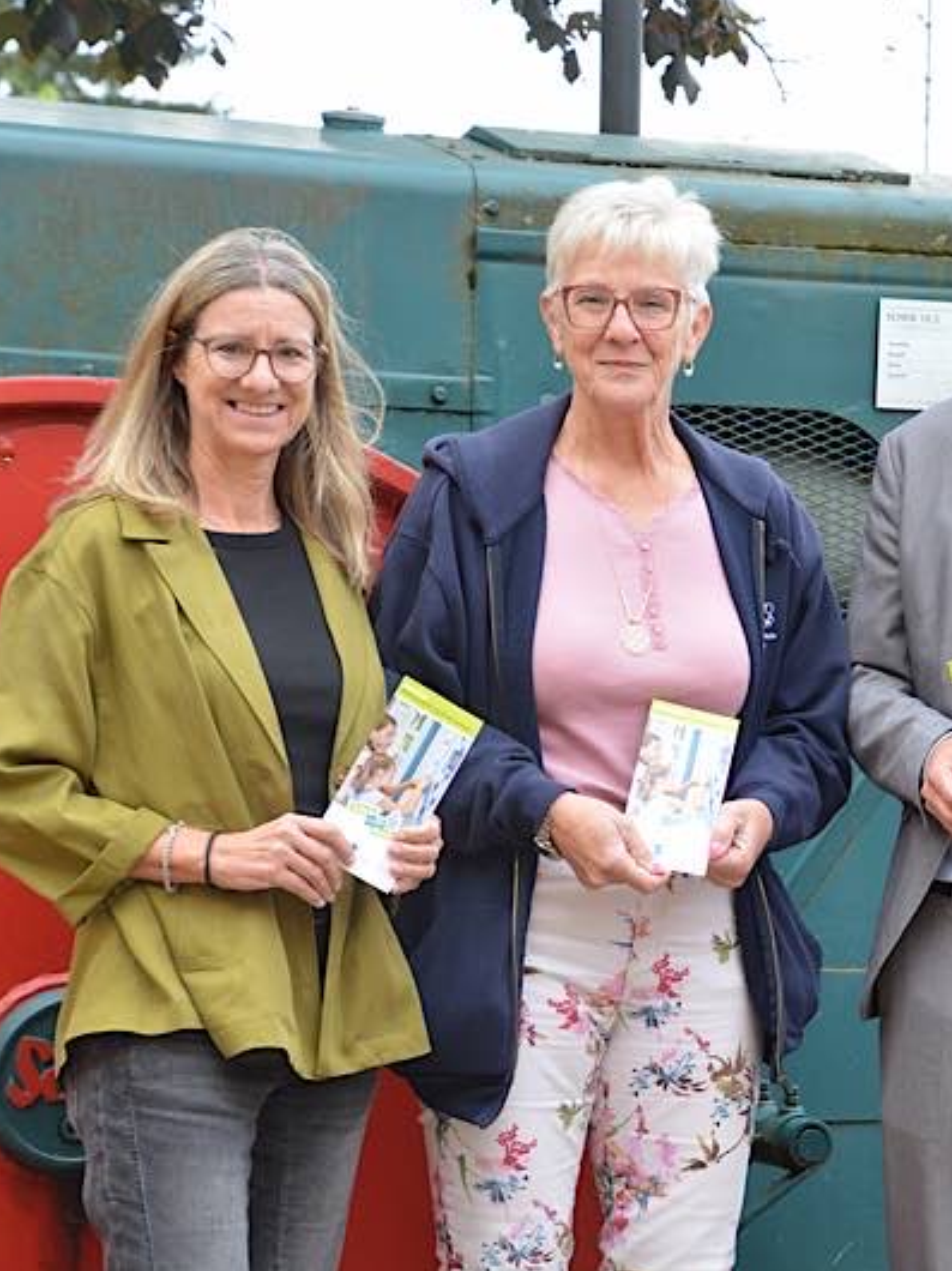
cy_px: 637
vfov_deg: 13.9
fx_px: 5201
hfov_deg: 10.4
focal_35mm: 142
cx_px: 921
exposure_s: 1/200
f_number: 9
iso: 800
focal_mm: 65
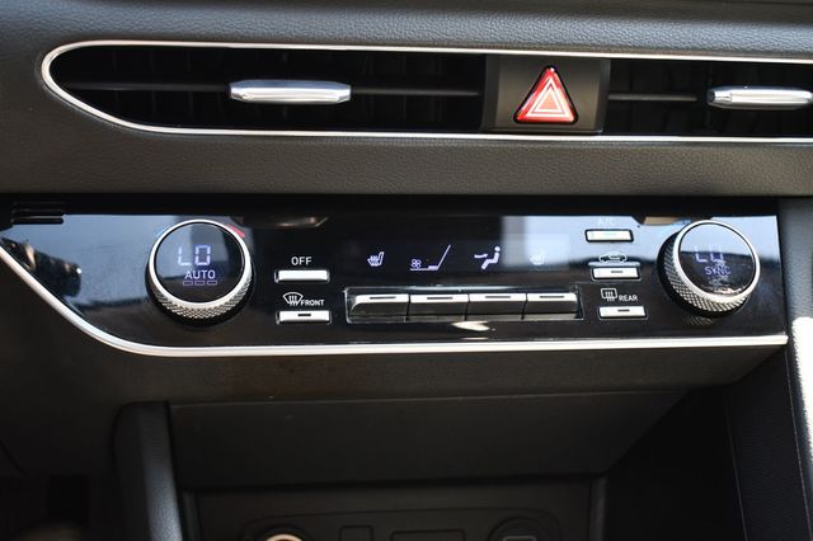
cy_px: 270
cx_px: 406
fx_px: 1083
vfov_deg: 28.0
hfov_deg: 41.1
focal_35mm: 48
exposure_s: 1/200
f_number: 4.5
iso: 800
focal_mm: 32
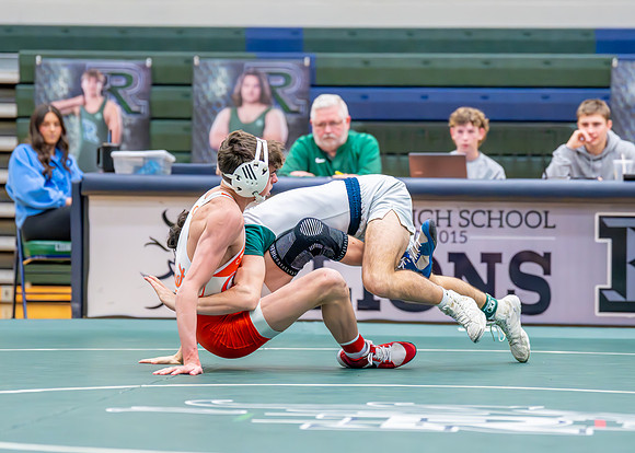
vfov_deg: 9.6
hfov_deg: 13.4
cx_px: 311
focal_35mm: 149
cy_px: 220
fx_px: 2694
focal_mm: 100
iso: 6400
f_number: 2.8
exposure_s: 1/1000
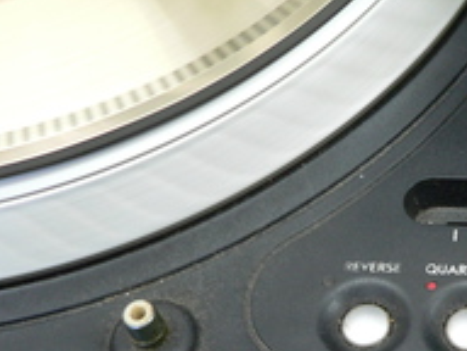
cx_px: 455
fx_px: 1147
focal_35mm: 85
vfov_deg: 17.3
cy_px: 257
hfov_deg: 22.2
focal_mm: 7.1
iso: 200
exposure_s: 1/20
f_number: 2.8
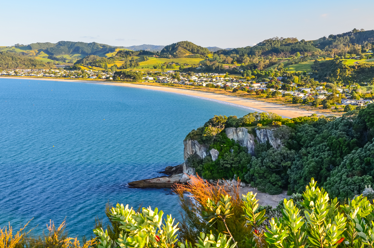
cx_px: 198
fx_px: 560
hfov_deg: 36.9
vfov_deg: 25.0
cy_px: 129
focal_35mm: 54
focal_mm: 34
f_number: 9
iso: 360
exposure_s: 1/60
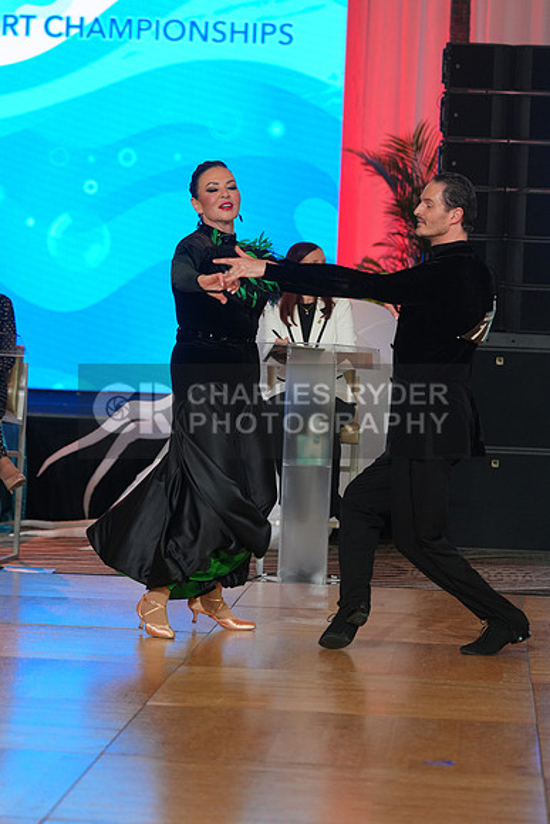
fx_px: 3229
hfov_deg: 9.7
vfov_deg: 14.5
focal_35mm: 141
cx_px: 275
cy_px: 412
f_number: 4
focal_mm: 141
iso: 1600
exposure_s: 1/400
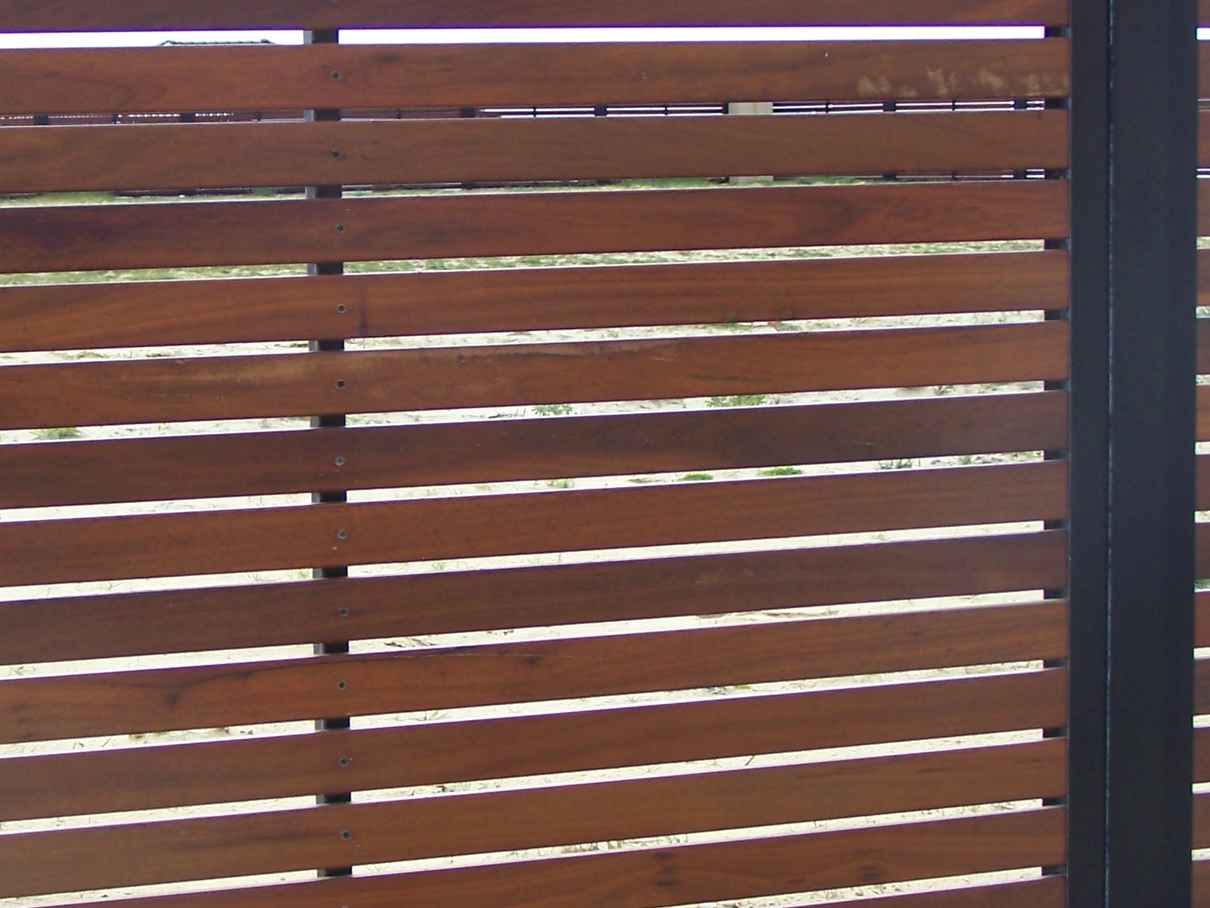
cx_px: 340
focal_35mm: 104
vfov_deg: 14.2
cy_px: 416
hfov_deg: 18.8
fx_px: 3636
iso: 64
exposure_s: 1/400
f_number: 3
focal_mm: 8.5
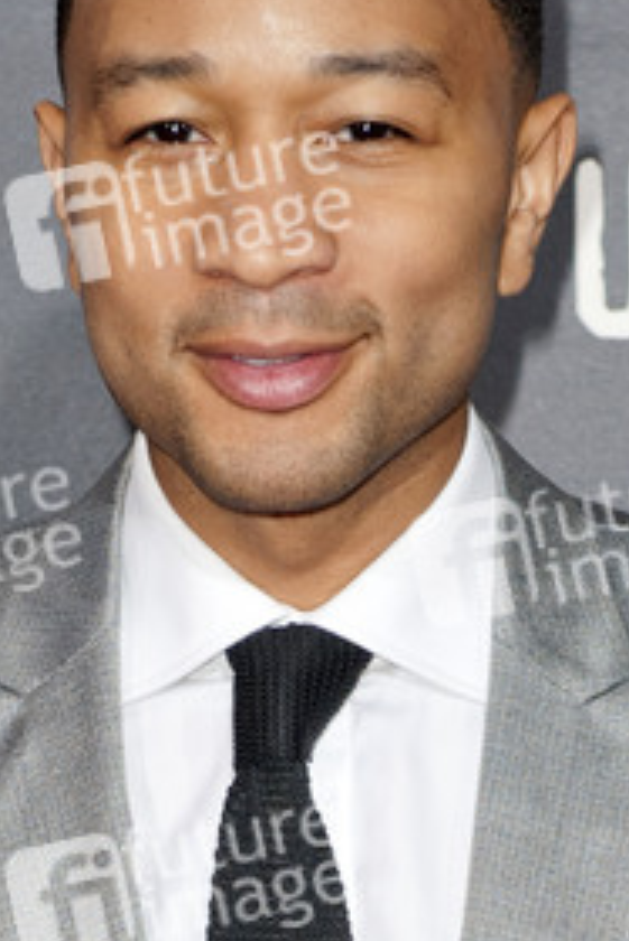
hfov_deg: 13.7
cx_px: 278
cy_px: 380
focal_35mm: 100
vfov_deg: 20.4
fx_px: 2617
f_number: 4.5
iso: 800
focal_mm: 70
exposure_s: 1/400
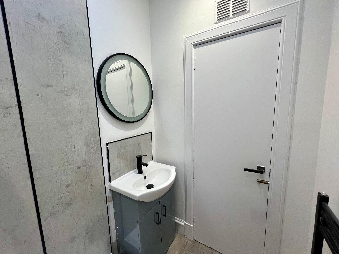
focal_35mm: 13
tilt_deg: -8.1
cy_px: 127
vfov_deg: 89.9
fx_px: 127
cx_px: 170
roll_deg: +1.8
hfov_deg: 106.2
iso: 100
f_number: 1.8
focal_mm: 1.57
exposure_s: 1/100
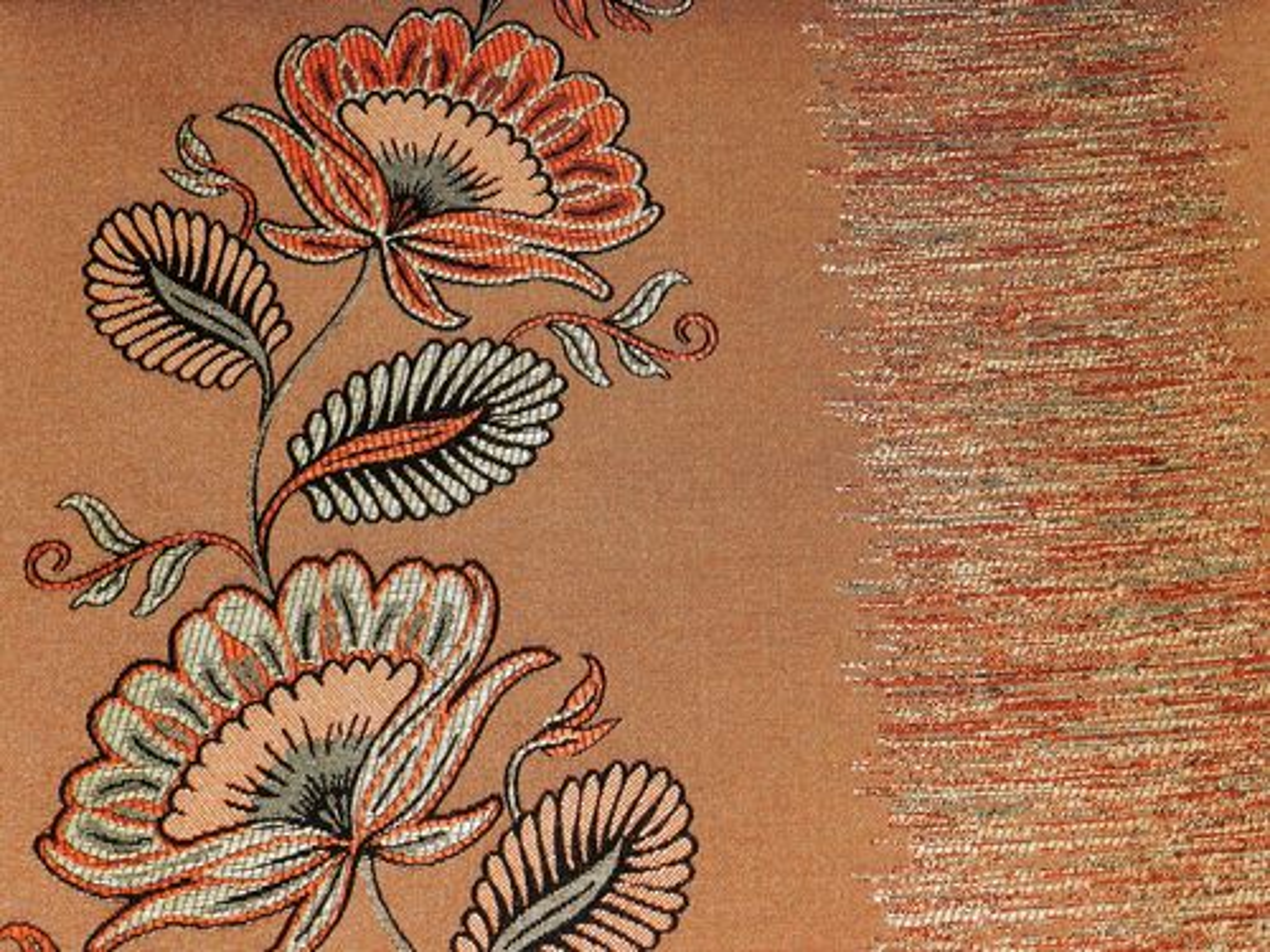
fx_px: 2201
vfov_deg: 24.4
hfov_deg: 32.2
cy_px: 476
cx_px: 635
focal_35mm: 60
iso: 200
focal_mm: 10.7
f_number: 4.6
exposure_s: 1/30
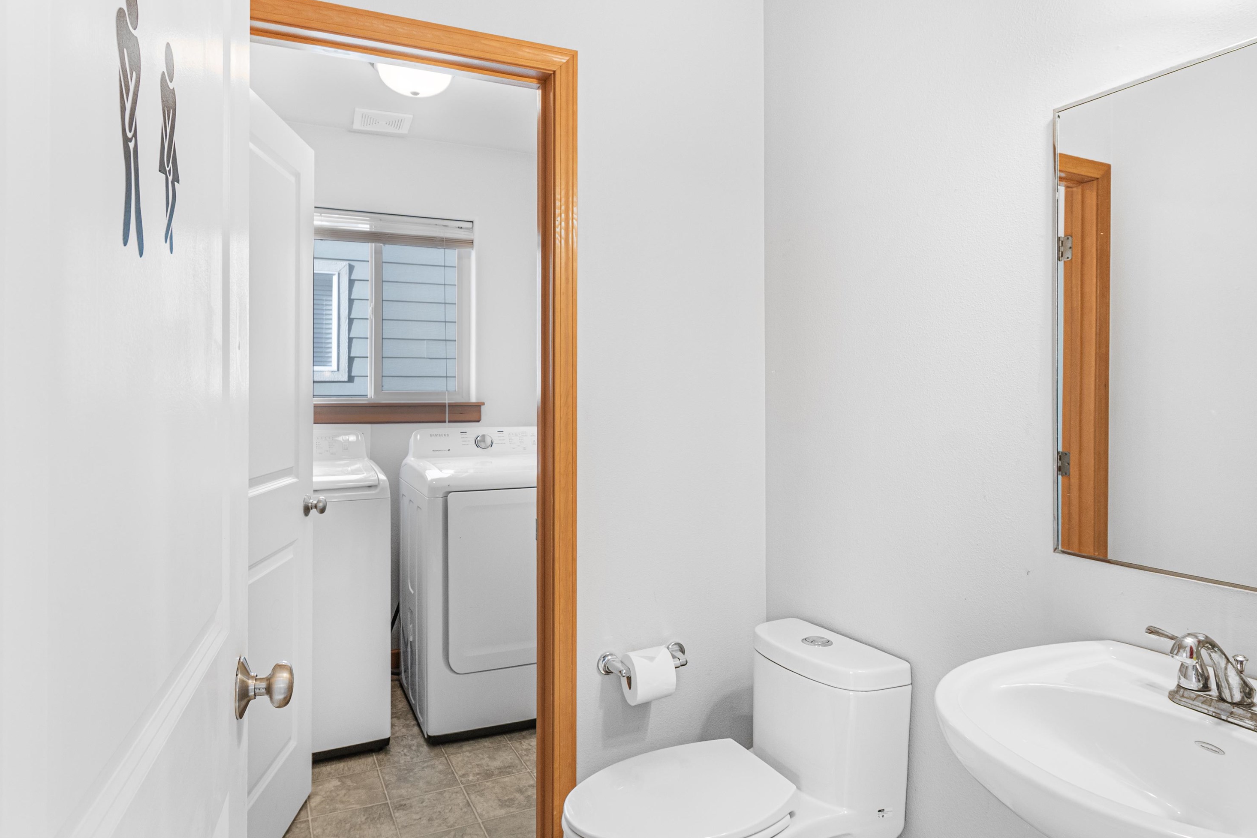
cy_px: 401
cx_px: 626
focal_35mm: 22
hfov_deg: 78.6
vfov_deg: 57.2
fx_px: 768
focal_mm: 14
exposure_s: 1/6
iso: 800
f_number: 8
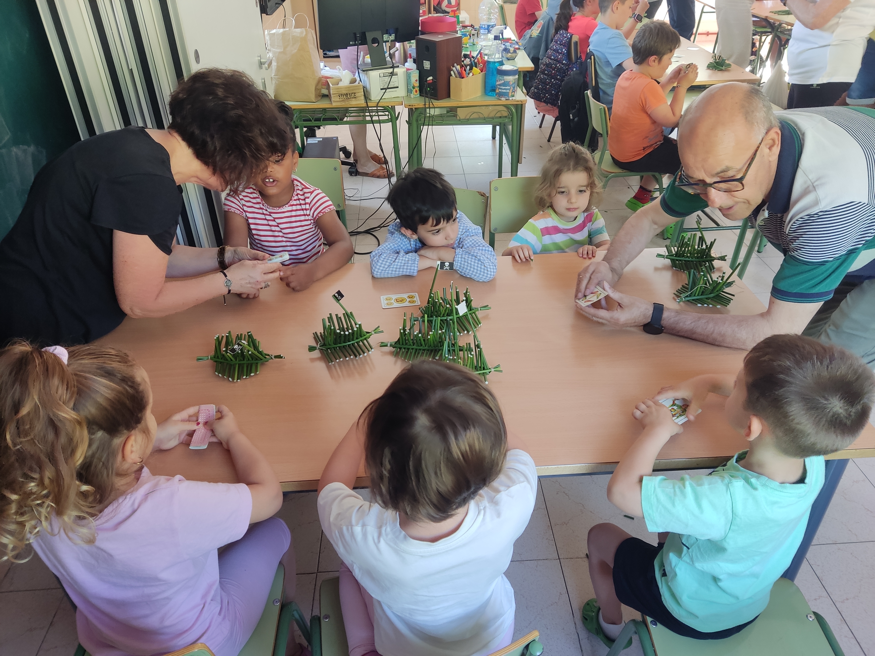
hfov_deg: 69.4
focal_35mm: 25
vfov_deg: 54.9
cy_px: 328
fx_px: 632
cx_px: 438
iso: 198
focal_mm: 4.71
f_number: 1.79
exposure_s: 1/50
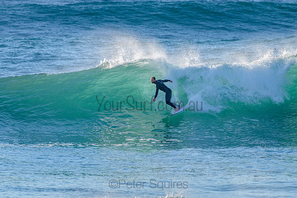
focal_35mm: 613
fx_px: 5060
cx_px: 148
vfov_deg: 2.2
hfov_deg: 3.4
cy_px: 99
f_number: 5.6
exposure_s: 1/2000
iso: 280
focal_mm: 500
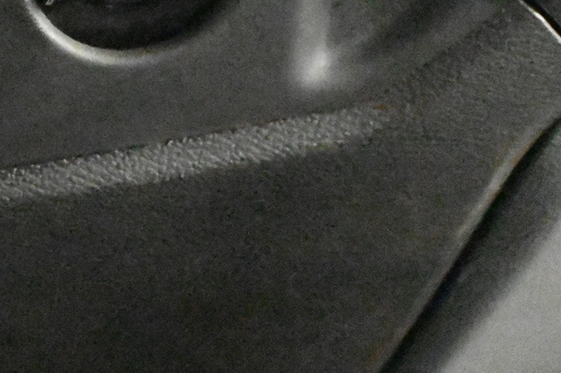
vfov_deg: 15.4
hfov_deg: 21.1
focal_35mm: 88
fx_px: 1370
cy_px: 58
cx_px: -159
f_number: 4
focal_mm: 22.5
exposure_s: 1/40
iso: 51200
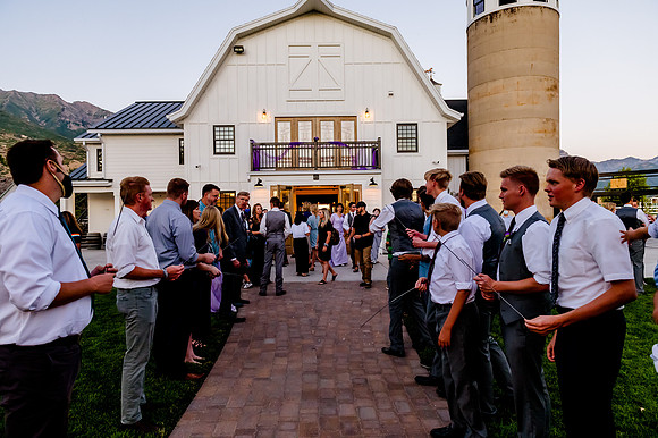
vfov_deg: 53.1
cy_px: 219
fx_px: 438
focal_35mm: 24
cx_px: 329
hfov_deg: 73.8
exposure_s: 1/400
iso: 1600
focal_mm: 24
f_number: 5
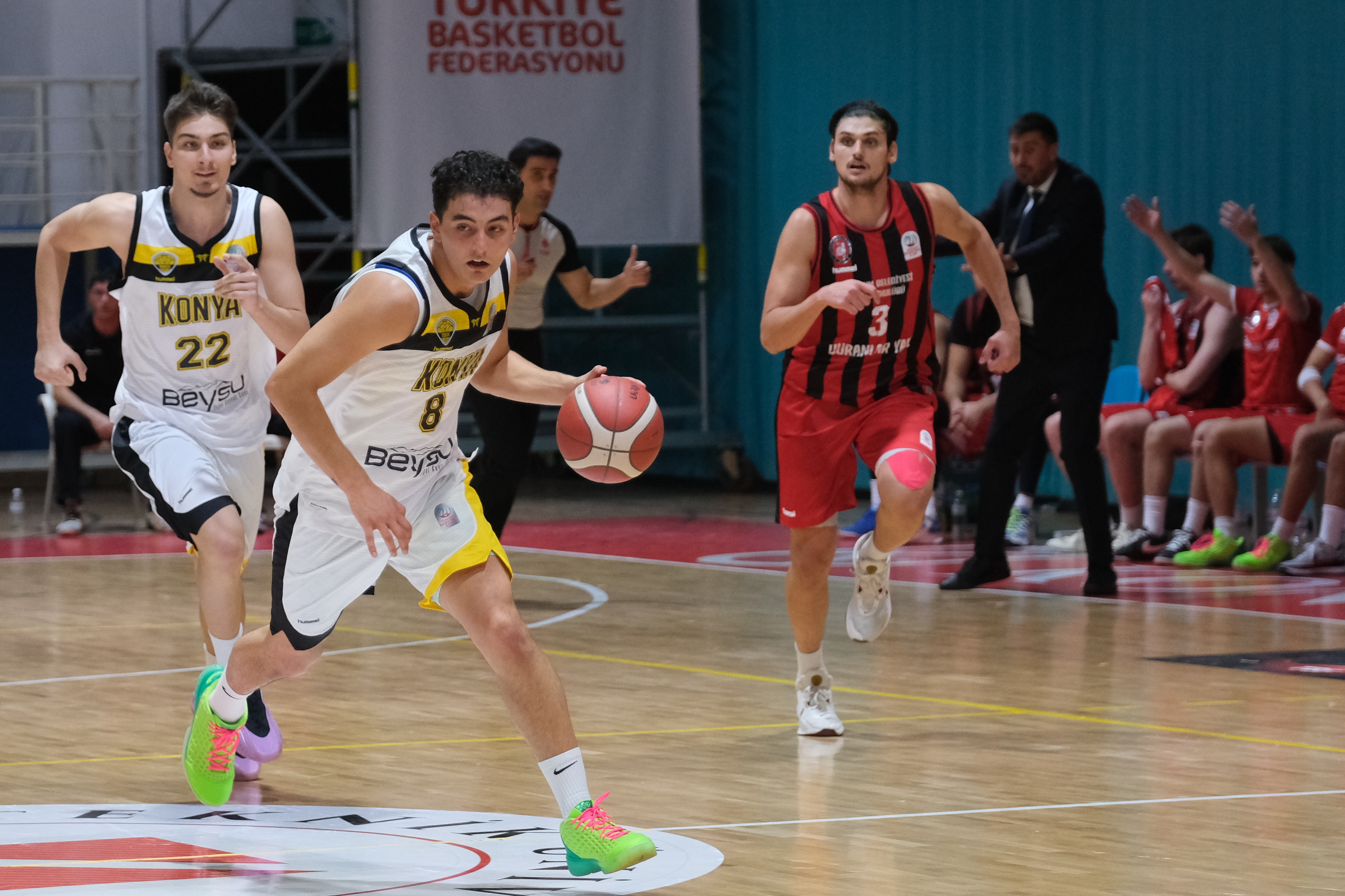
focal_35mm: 209
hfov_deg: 9.8
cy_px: 398
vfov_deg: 6.6
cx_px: 462
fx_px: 7808
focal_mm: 94.5
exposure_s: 1/1000
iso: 2500
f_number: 2.8
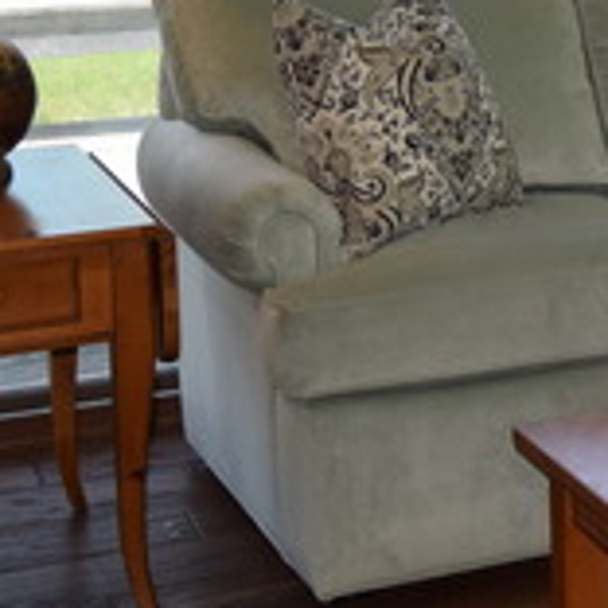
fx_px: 2399
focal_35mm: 121
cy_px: -94
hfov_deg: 12.8
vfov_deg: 14.1
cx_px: 1177
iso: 360
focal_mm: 23
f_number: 5.6
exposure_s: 1/125
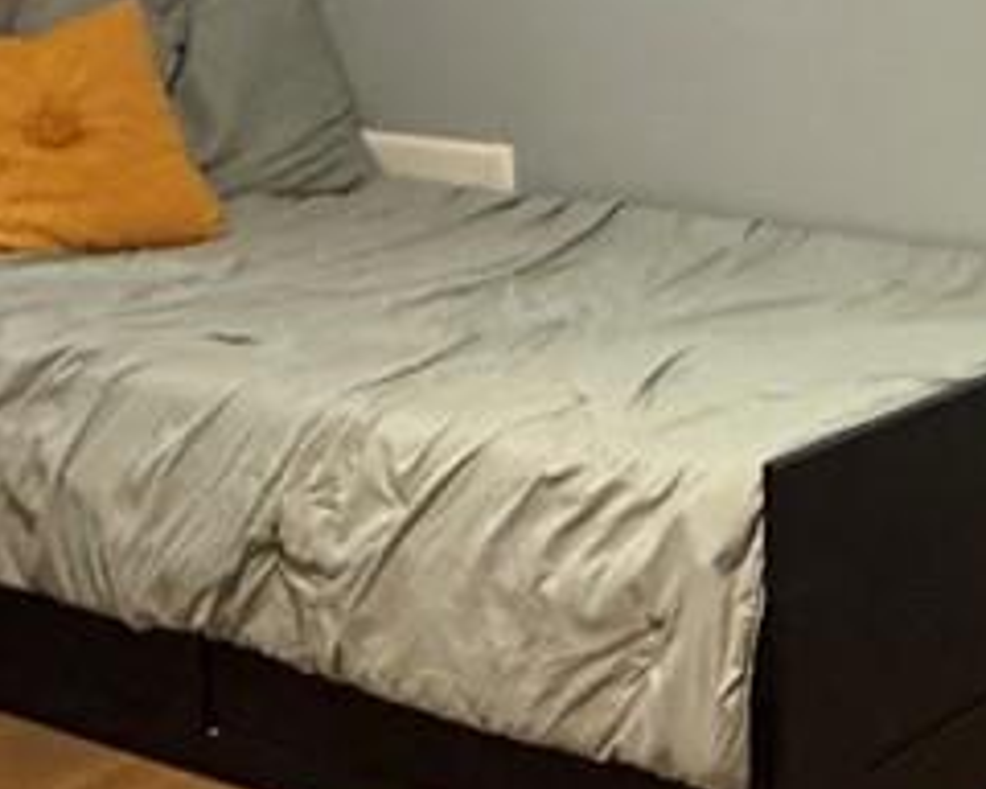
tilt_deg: -10.3
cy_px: 148
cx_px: 908
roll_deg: +3.6
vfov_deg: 16.8
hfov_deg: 20.6
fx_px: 2656
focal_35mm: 91
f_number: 2.2
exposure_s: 1/60
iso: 640
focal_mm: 2.22
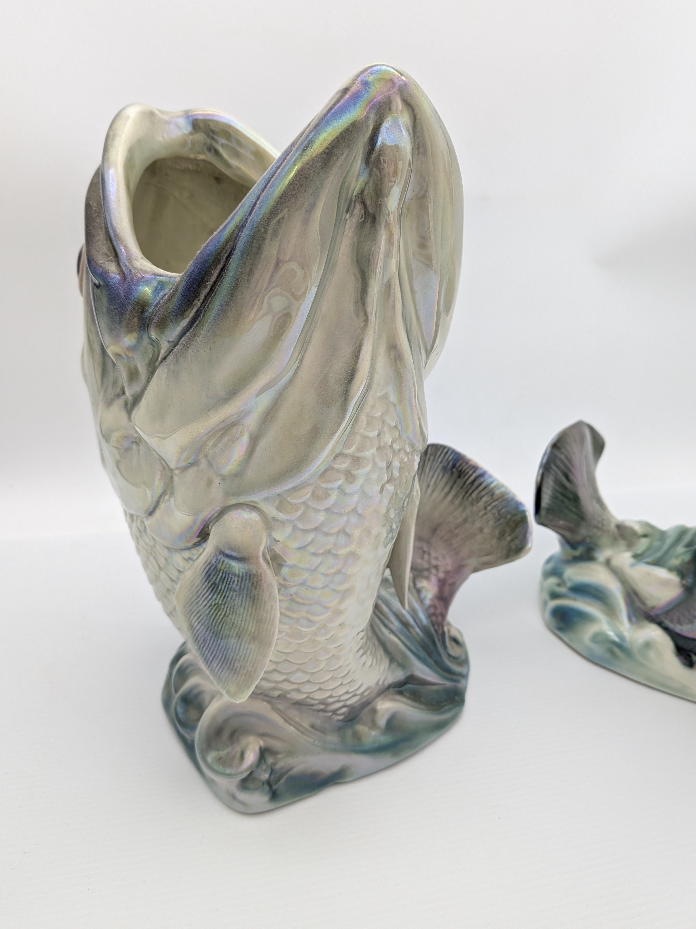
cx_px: 348
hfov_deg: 56.8
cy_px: 464
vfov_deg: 71.6
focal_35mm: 24
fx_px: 643
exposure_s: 1/108
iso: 43
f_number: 1.7
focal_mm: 4.53
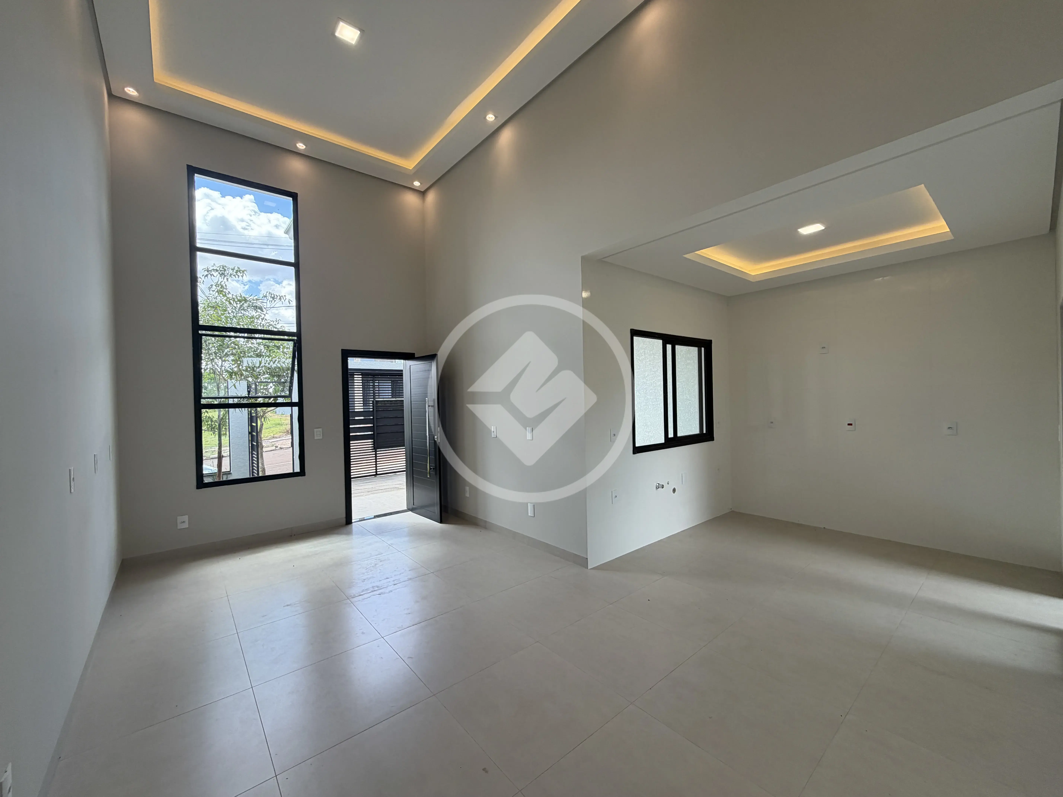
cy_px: 398
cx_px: 532
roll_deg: +1.8
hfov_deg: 102.1
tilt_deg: +0.4
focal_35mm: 14
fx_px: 430
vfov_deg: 85.7
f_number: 2.2
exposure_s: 1/132
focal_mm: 2.22
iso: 50
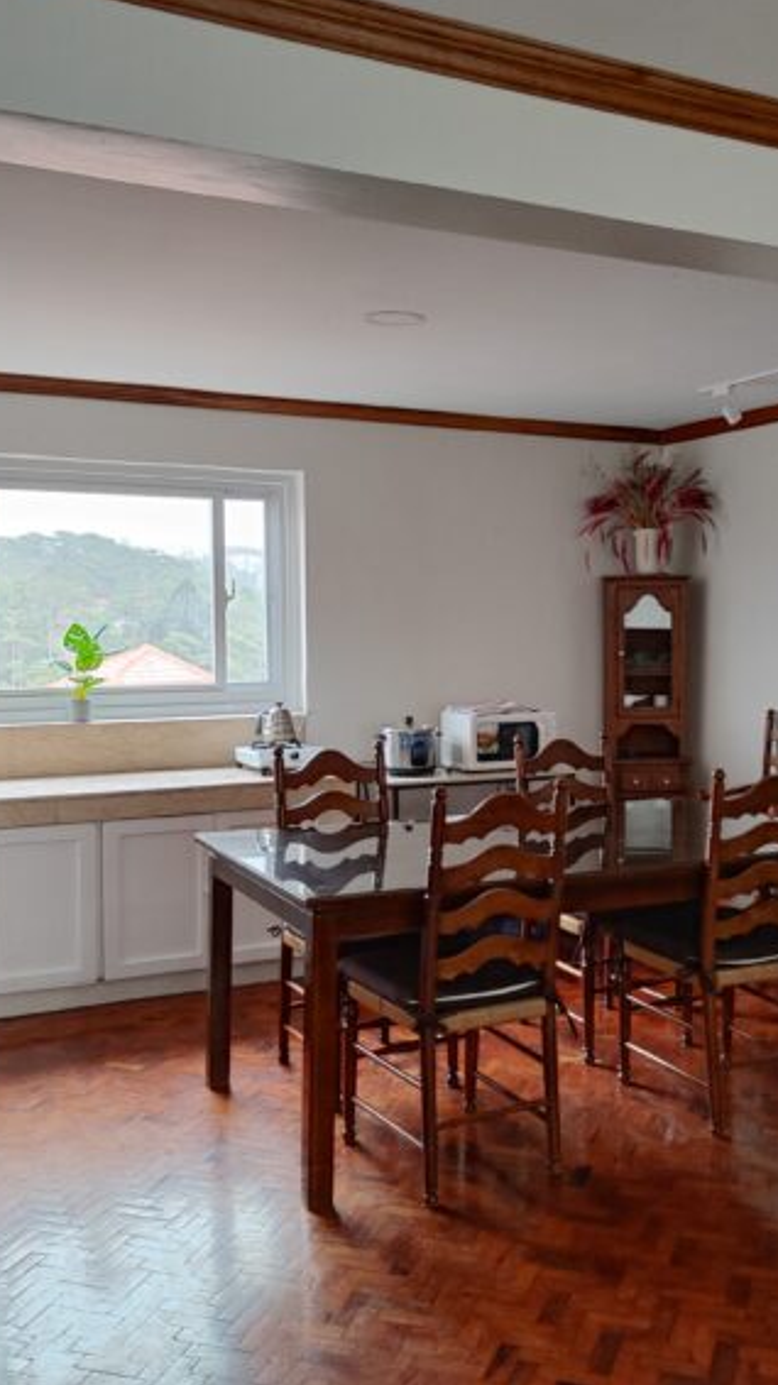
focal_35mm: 34
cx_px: 477
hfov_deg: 34.5
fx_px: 1248
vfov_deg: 58.0
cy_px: 683
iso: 239
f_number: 1.88
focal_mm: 5.59
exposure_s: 1/120
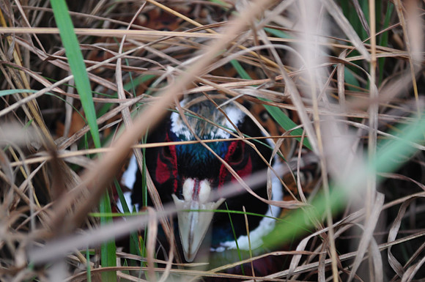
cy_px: 141
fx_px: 973
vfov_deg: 16.5
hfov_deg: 24.6
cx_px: 212
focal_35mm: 82
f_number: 5.6
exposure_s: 1/4
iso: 400
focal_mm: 55
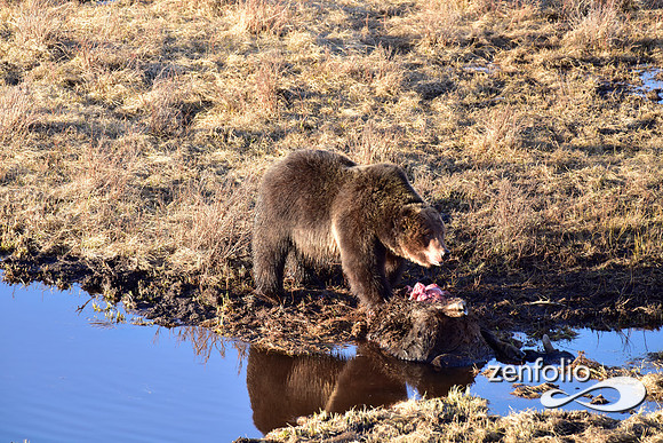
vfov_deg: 2.8
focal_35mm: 500
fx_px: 9210
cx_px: 332
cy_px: 222
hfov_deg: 4.1
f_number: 6.3
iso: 800
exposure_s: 1/320
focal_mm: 500
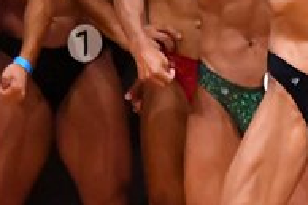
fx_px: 9206
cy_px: 83
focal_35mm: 1077
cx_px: 496
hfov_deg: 1.9
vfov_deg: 1.3
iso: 10000
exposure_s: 1/400
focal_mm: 180
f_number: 5.6
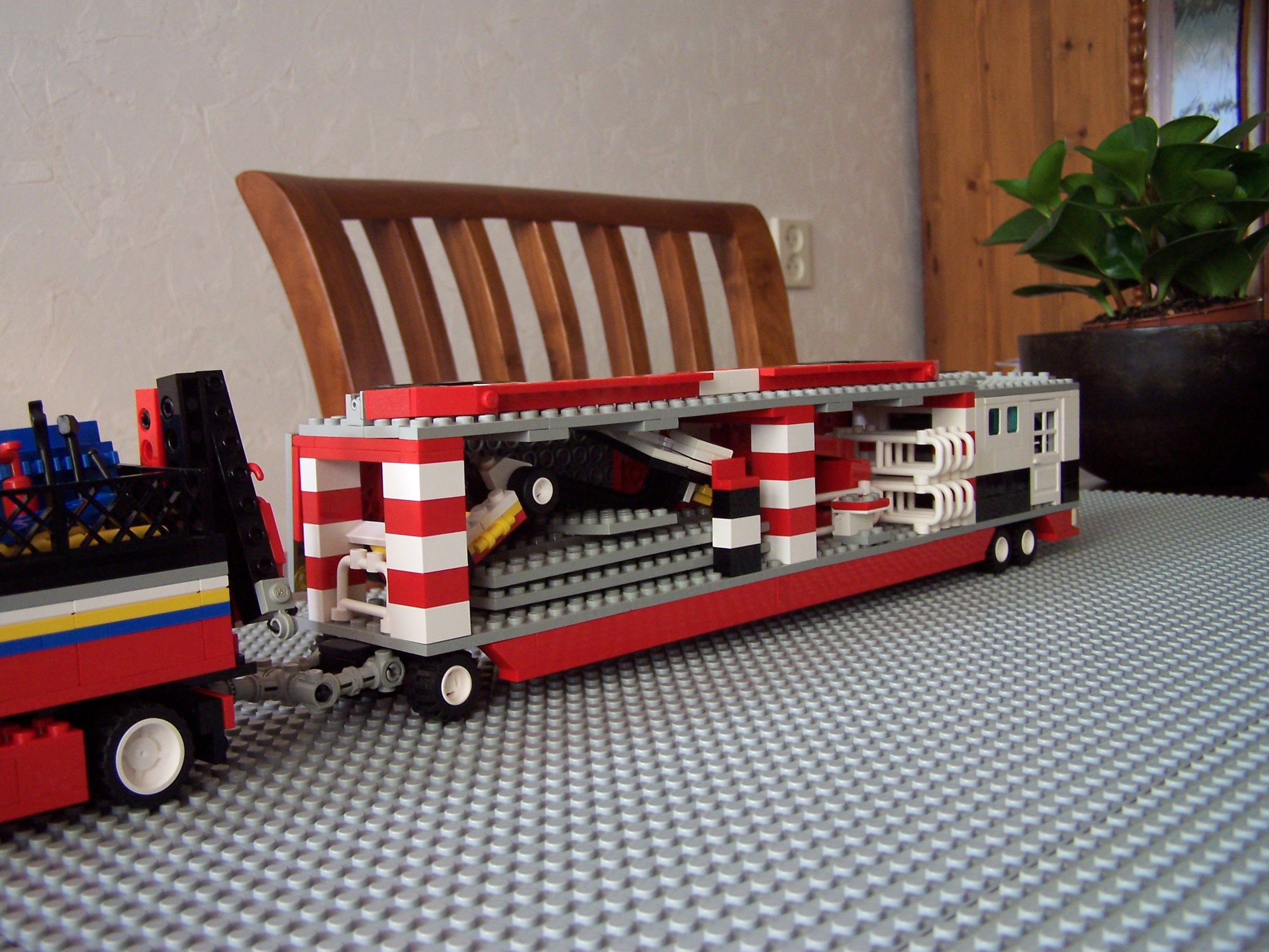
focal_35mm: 38
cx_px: 634
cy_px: 476
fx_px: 1393
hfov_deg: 49.0
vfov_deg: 37.7
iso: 140
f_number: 2.8
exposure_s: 1/15
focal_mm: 6.3
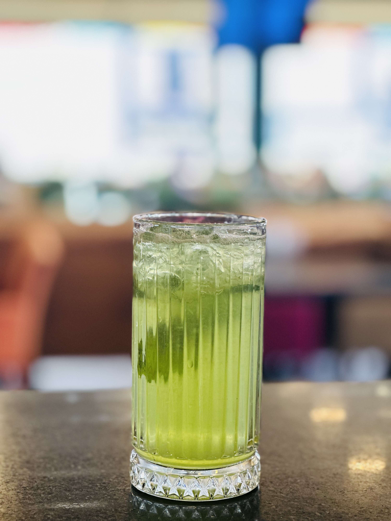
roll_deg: -0.3
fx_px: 1160
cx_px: 196
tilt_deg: -6.2
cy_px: 260
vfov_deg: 25.3
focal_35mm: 77
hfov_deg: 19.1
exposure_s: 1/33
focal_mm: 9
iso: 250
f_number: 2.8
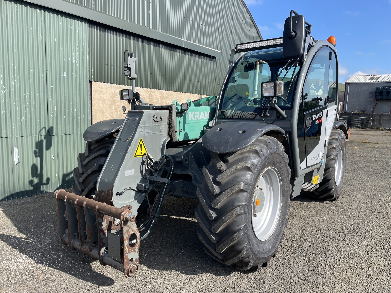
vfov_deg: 53.1
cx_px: 196
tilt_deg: -7.4
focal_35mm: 26
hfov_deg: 67.3
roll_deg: -2.2
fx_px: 294
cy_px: 146
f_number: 1.6
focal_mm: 4.2
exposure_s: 1/1770
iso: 32
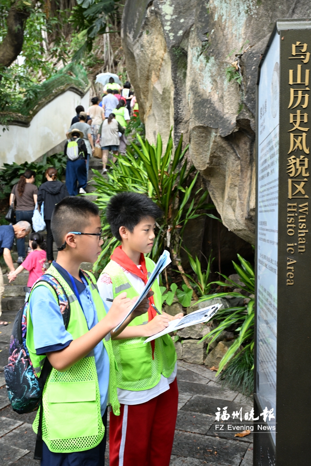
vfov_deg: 51.9
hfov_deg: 35.9
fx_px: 479
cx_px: 156
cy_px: 233
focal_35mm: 37
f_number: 6.3
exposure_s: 1/100
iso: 1000
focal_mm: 37
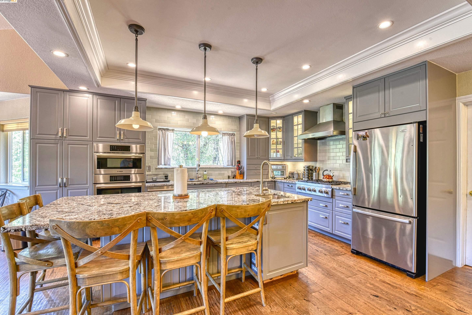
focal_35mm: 16
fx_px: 210
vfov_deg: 73.7
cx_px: 248
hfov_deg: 96.7
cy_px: 165
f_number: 11
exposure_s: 1/2
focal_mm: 15
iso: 400
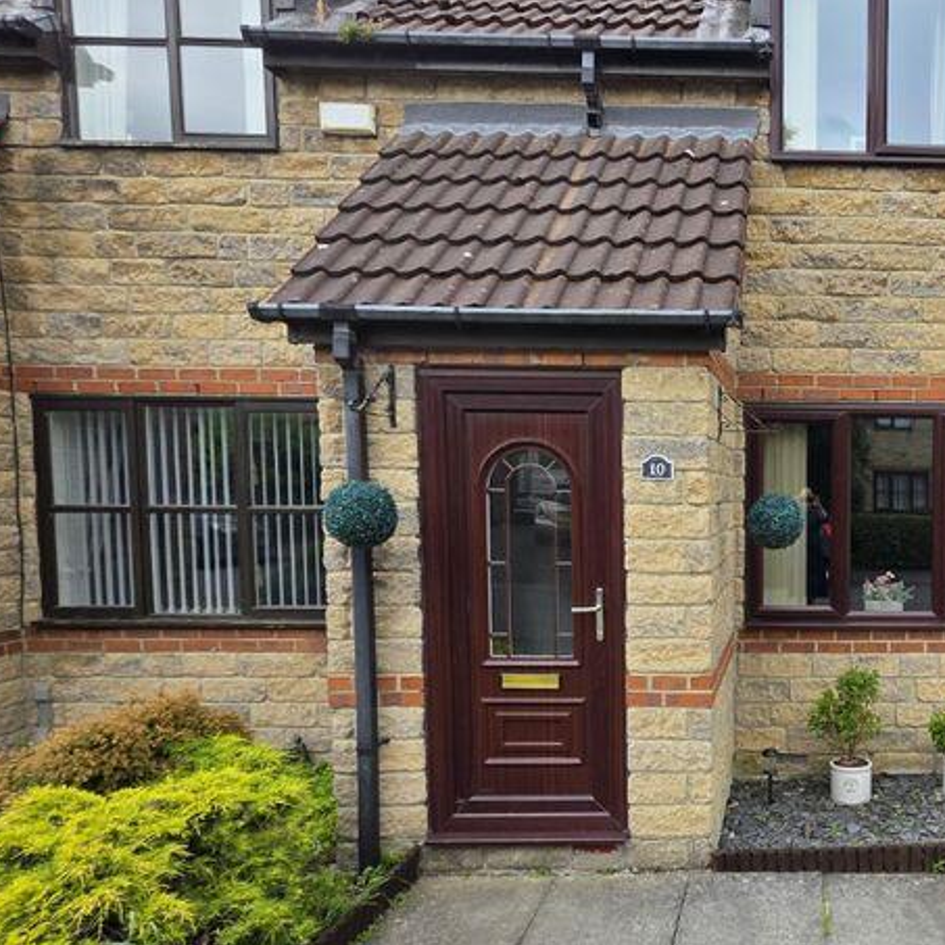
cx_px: 839
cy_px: 547
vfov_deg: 60.6
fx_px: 803
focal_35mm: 26
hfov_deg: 53.8
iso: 40
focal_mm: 2.2
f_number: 1.9
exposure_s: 1/786
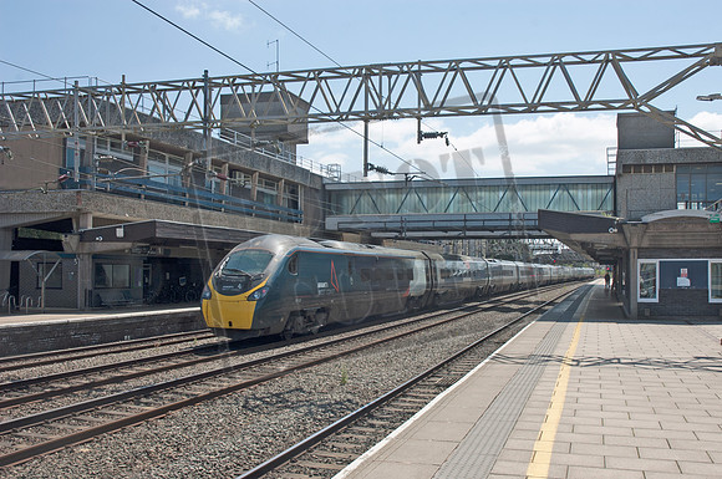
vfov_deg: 36.8
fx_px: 721
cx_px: 361
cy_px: 240
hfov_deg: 53.2
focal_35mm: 36
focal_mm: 24
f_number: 9
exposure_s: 1/320
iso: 200
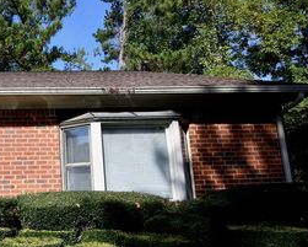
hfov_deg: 52.7
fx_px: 255
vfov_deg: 51.4
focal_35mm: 28
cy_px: 141
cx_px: 18
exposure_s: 1/250
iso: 125
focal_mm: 10
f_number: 8
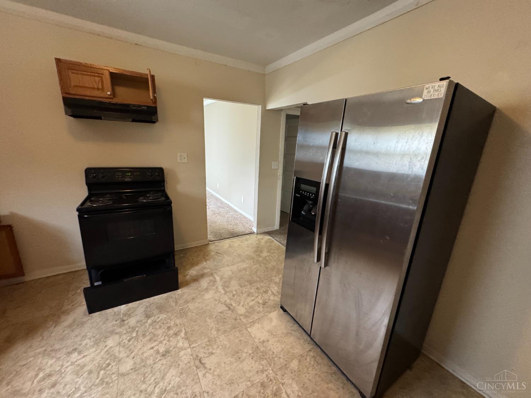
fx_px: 215
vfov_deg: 85.7
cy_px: 199
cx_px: 266
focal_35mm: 14
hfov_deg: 102.1
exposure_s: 1/60
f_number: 2.2
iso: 640
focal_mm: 2.22
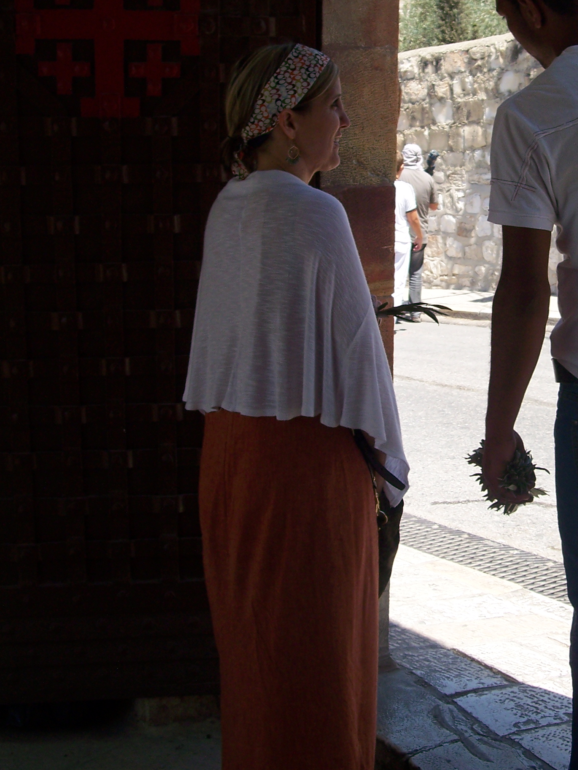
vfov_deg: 34.8
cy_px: 307
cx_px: 384
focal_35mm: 55
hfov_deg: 26.4
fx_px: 1224
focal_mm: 8
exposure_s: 1/750
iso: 100
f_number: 3.4
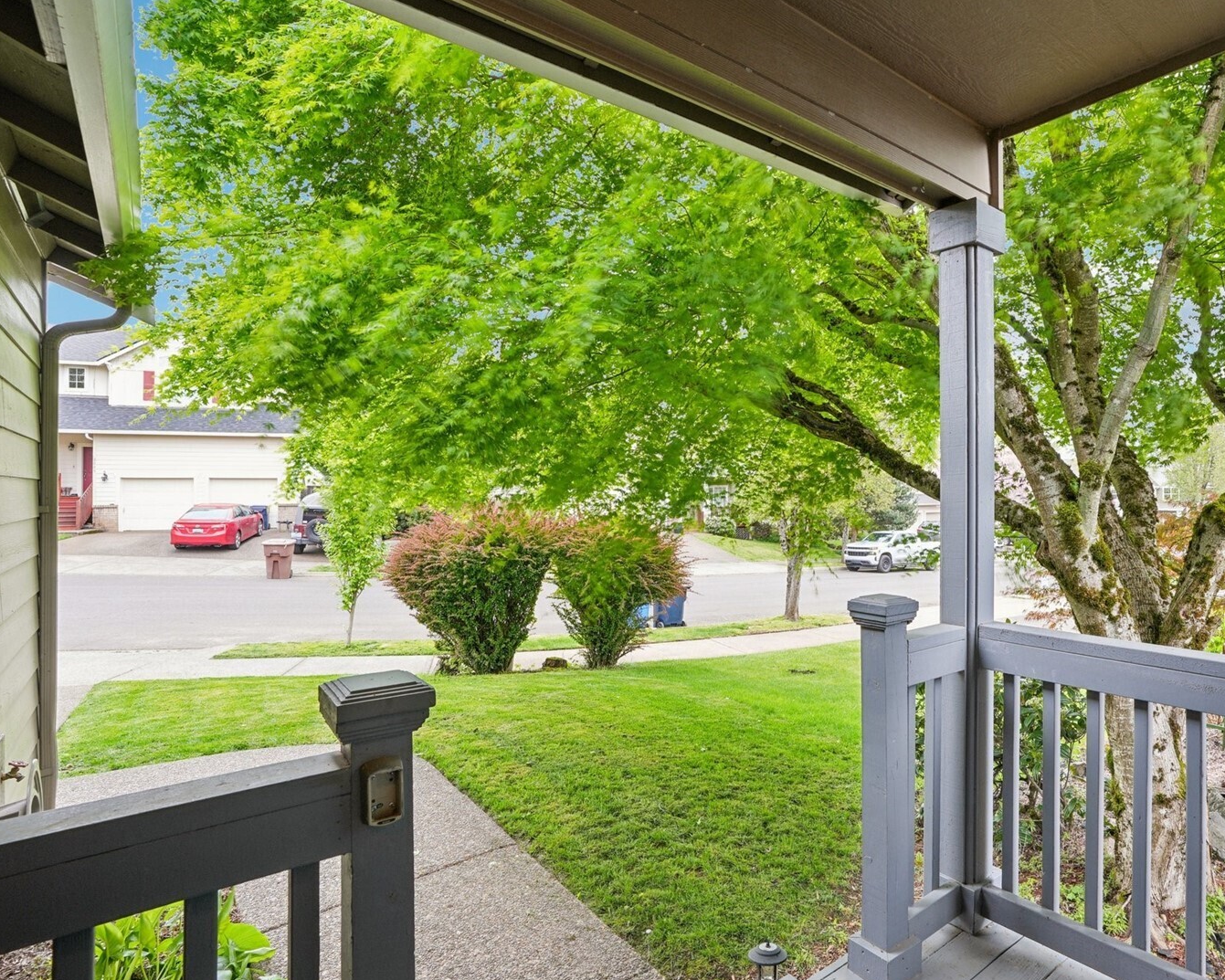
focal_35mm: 19
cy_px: 500
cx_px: 766
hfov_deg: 81.7
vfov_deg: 70.8
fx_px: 689
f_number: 11
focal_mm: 16
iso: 100
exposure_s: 1/3.33
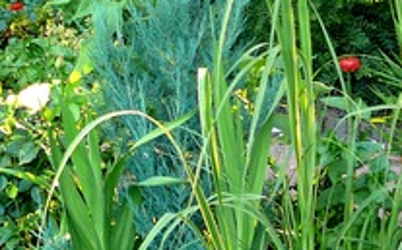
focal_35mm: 79
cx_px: 122
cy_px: 19
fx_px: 865
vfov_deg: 16.2
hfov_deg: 26.0
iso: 100
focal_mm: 5.2
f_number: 2.8
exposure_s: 1/60
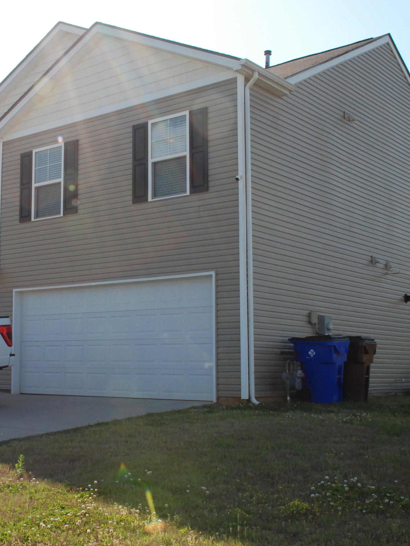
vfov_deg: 39.7
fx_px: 758
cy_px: 273
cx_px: 89
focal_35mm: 48
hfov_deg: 29.6
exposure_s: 1/500
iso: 640
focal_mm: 22
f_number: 11
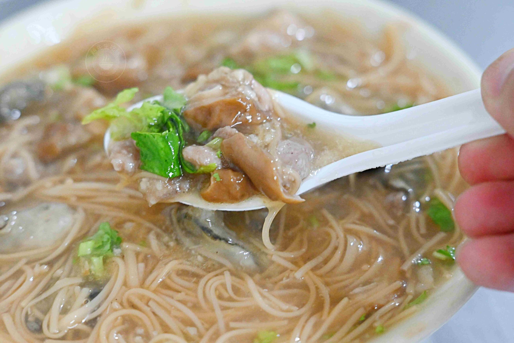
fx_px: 1071
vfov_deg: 18.2
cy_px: 172
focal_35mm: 75
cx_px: 257
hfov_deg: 27.0
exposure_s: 1/200
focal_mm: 50
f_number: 3.2
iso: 4500
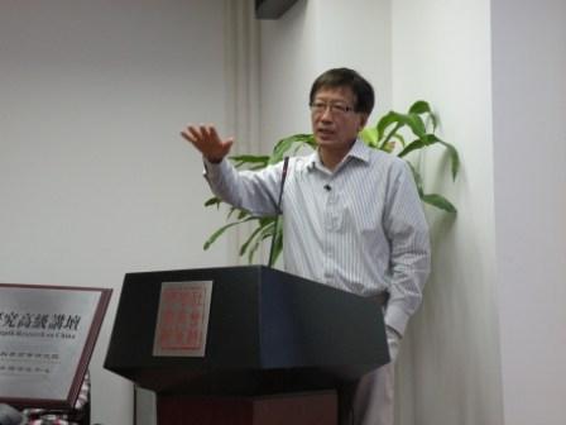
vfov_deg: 19.4
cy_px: 212
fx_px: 1243
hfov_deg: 25.7
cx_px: 283
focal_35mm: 76
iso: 400
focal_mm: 13.4
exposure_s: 1/35.5
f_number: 4
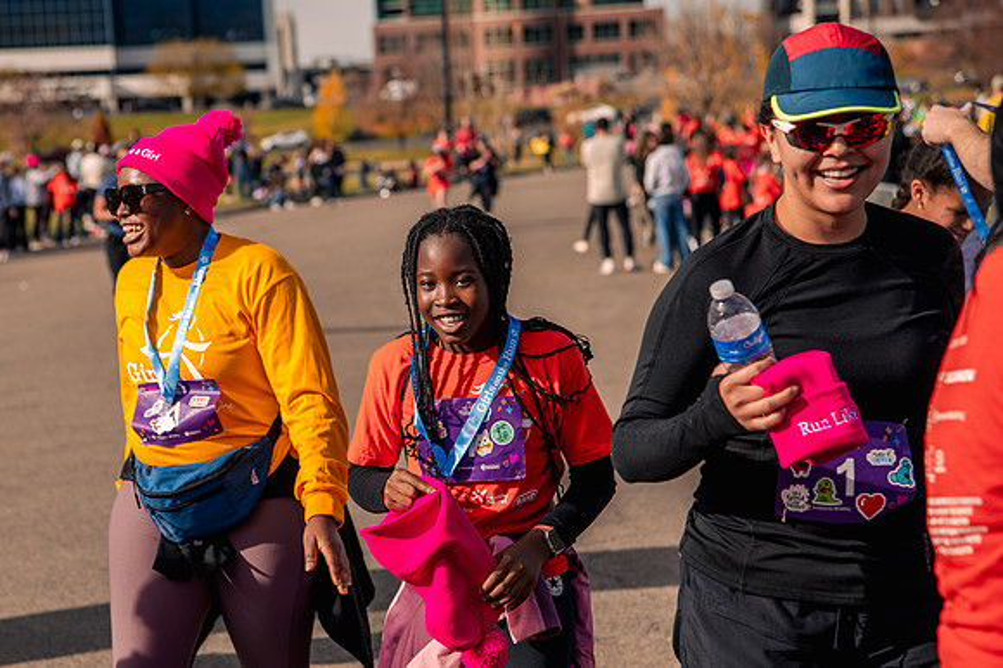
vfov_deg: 12.0
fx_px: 3166
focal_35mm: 114
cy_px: 334
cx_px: 383
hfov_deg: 18.0
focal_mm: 92
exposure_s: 1/1000
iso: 200
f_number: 5
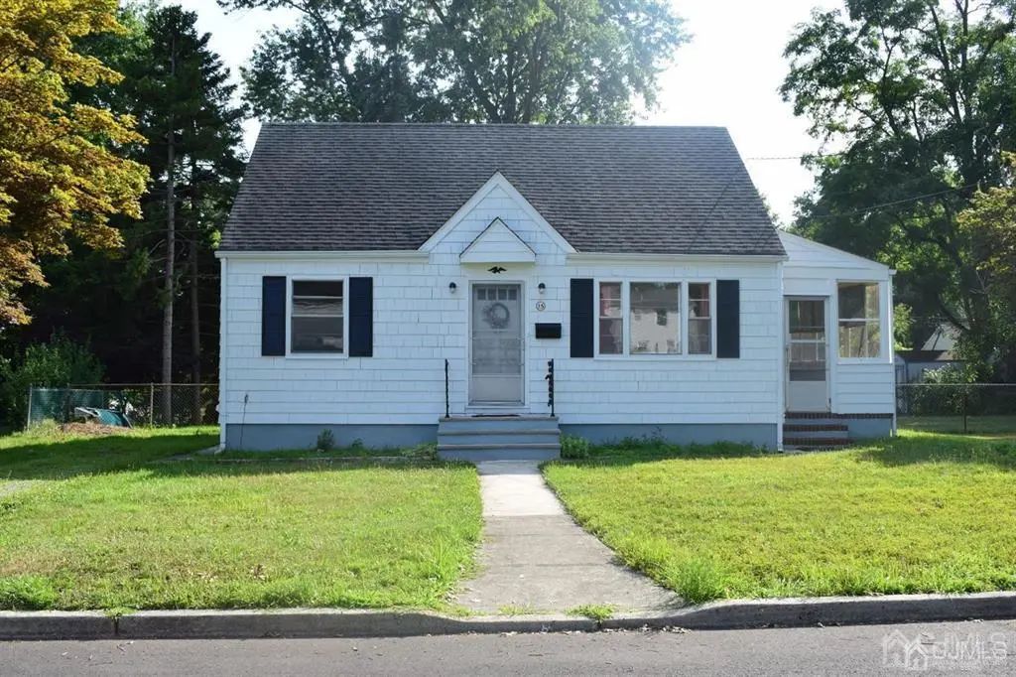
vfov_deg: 36.8
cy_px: 338
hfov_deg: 53.1
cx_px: 508
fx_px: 1016
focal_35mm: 36
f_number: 11
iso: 400
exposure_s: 1/400
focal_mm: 24
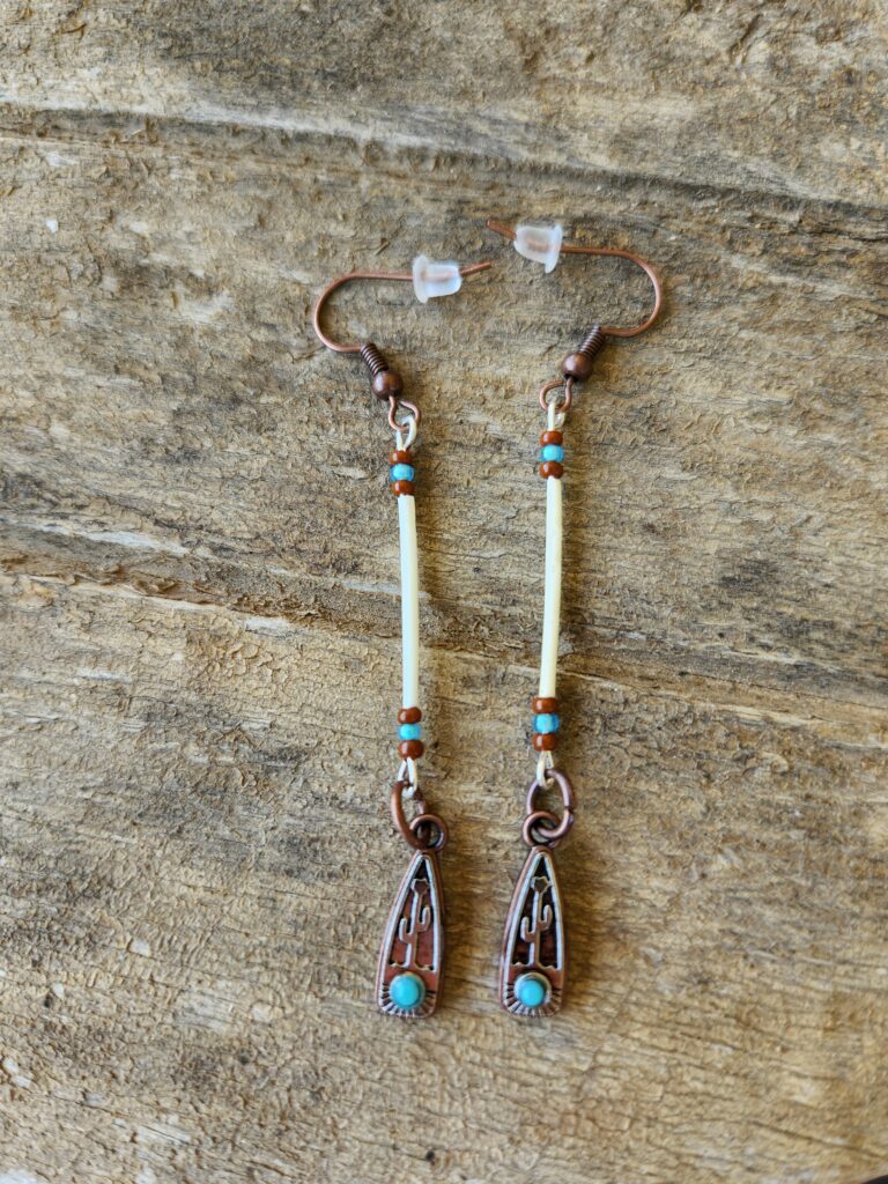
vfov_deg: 73.9
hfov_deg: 58.9
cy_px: 592
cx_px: 444
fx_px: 787
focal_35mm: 23
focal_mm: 5.4
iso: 32
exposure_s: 1/180
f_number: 1.8
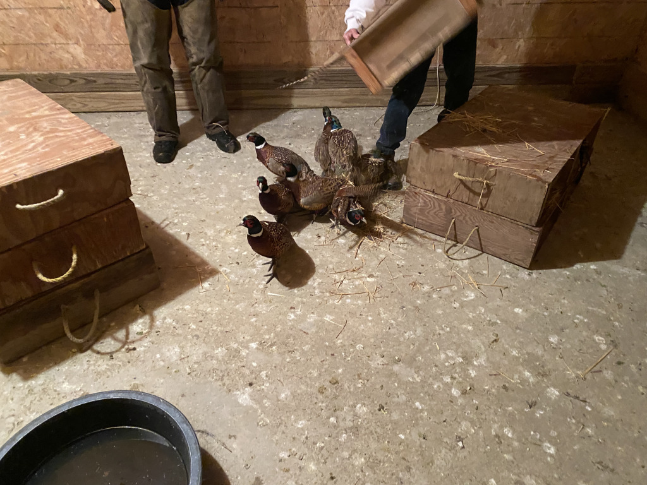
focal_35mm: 26
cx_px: 324
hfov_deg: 67.3
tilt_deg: -36.4
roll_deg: +0.4
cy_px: 242
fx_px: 486
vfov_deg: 53.1
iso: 800
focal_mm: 4.25
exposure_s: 1/30
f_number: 1.8
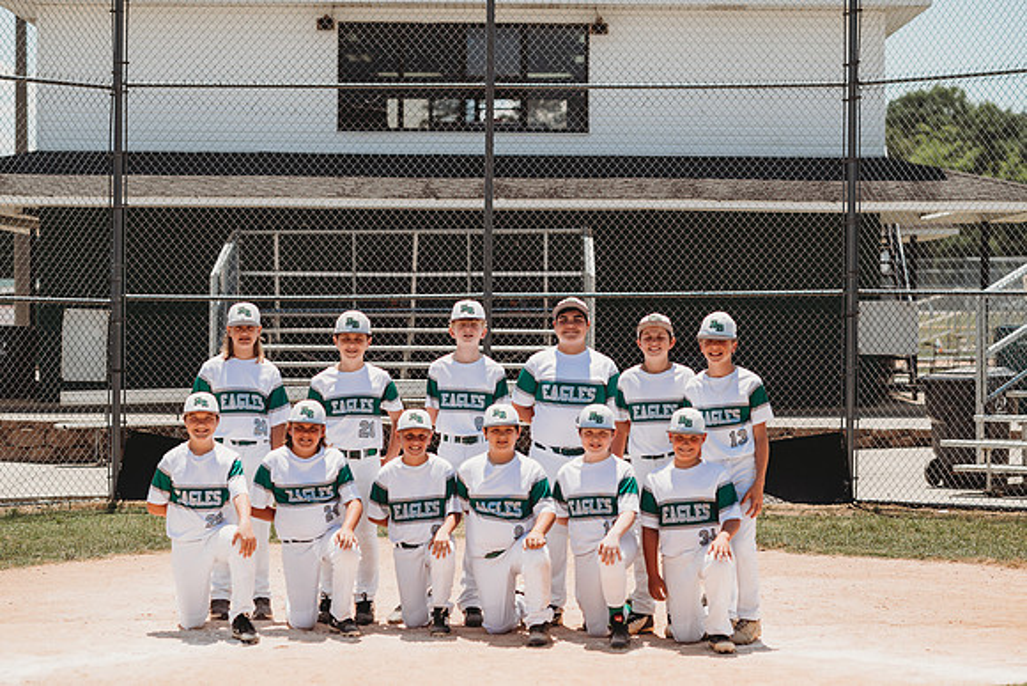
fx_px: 2425
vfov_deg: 16.1
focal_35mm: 85
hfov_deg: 23.9
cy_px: 343
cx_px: 514
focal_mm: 85
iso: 100
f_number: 2.8
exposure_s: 1/2500
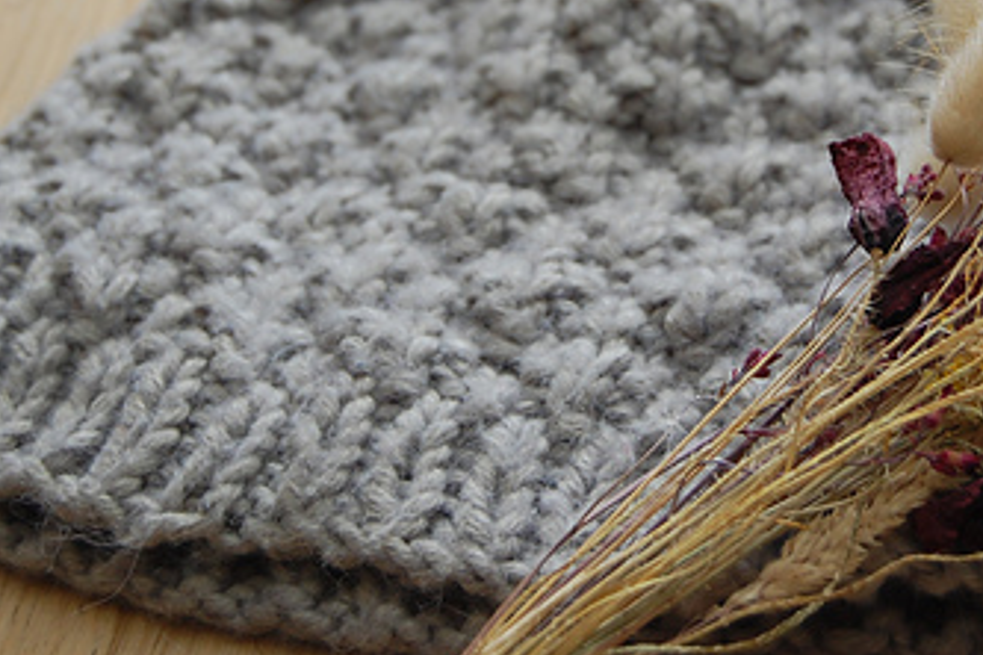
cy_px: 112
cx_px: 635
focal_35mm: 101
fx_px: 2757
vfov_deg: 13.5
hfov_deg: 20.2
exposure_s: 1/125
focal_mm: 35
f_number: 5.6
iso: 400
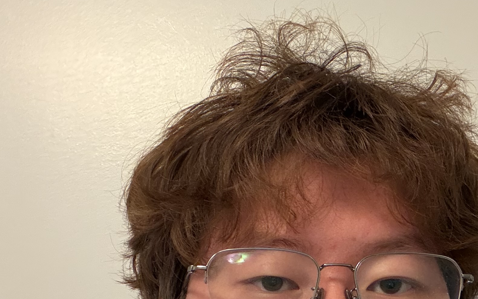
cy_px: 240
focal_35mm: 62
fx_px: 808
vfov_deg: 20.7
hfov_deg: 32.7
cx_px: 311
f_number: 1.9
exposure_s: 1/30
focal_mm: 2.71
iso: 500
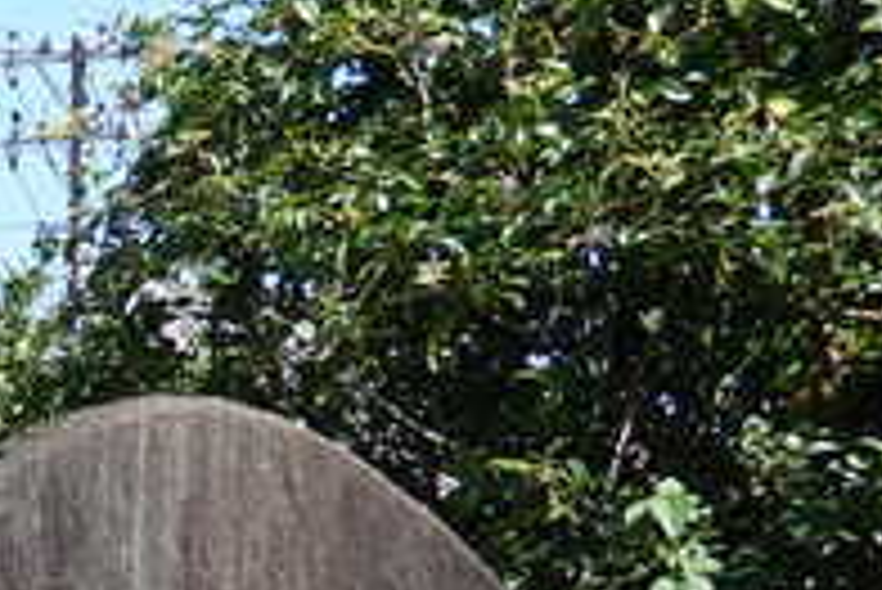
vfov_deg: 6.9
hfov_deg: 9.3
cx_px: -1372
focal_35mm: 193
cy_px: 1209
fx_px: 4732
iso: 125
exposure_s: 1/250
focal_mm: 13.56
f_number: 5.6
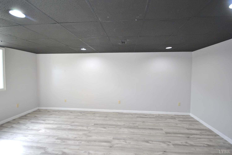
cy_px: 78
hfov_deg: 100.3
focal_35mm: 15
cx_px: 116
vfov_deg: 77.5
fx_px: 97
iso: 400
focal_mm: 10
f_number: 4
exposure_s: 1/25
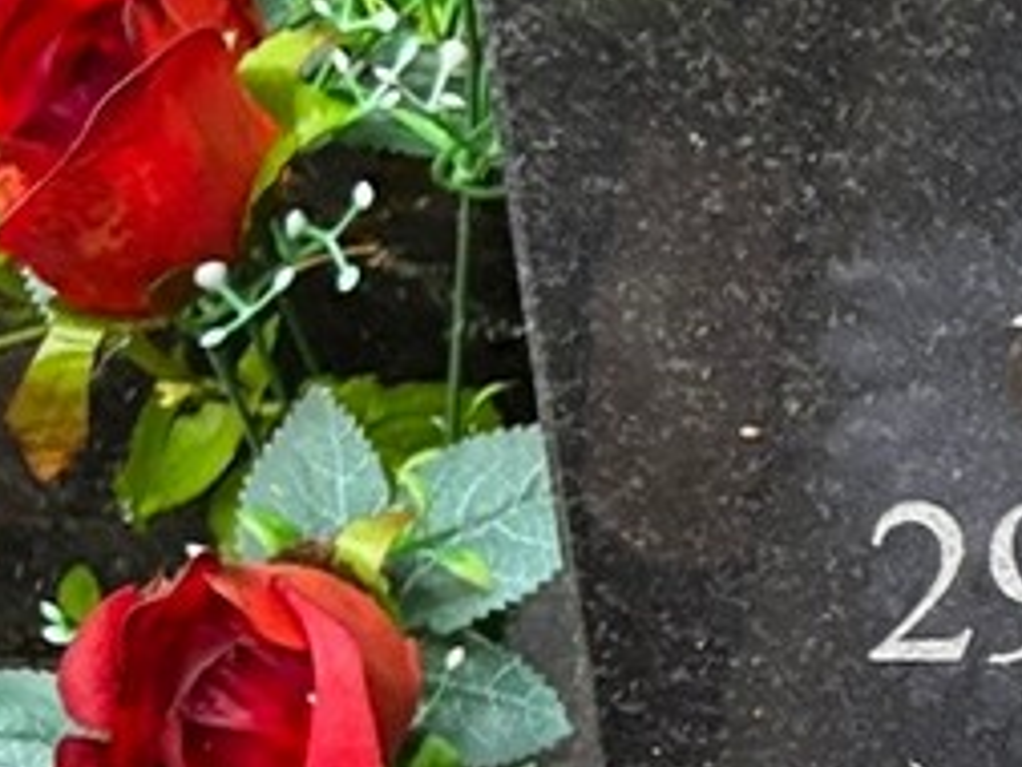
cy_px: 238
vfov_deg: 10.0
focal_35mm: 148
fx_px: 4372
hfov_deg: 11.6
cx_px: 2234
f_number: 1.6
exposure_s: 1/60
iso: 160
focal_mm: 5.96
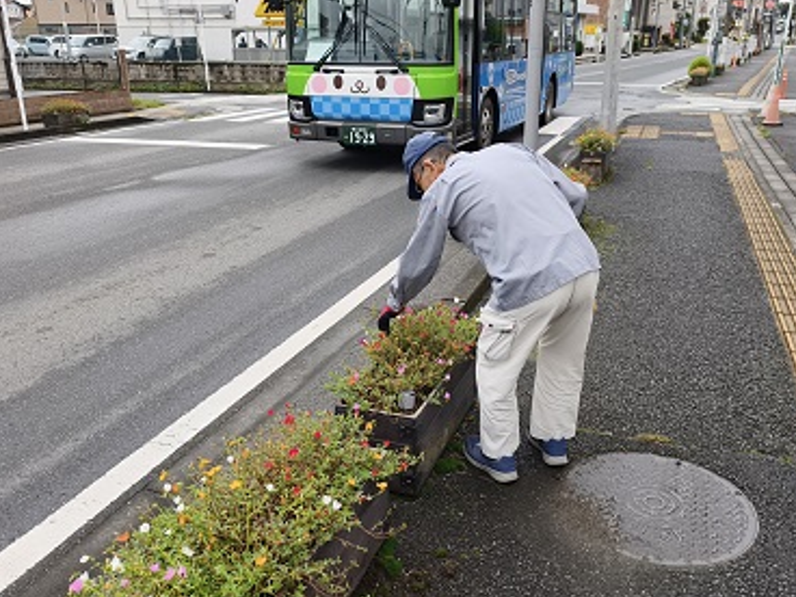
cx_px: 428
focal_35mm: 31
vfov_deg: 45.4
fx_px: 713
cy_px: 311
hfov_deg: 58.3
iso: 160
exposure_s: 1/1703
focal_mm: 6.45
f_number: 1.62
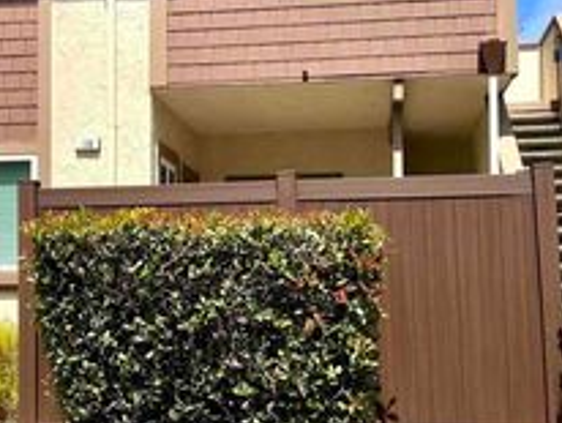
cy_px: 222
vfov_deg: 23.3
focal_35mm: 63
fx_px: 1024
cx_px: 199
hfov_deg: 30.5
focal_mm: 5.7
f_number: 1.5
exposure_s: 1/4115
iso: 50
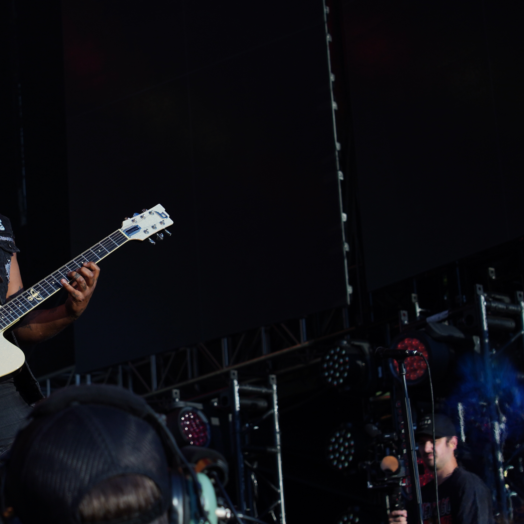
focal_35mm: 105
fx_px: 1798
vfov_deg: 16.6
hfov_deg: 16.5
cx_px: 125
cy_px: 276
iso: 100
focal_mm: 59
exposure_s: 1/400
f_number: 6.3
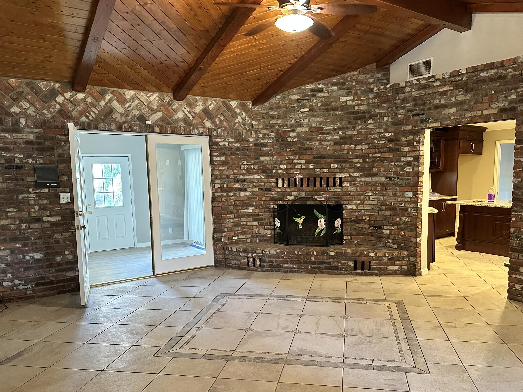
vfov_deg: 51.2
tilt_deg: -7.2
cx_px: 290
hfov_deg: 65.1
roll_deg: +0.9
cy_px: 218
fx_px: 408
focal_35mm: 27
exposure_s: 1/60
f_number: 1.78
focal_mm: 6.86
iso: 640
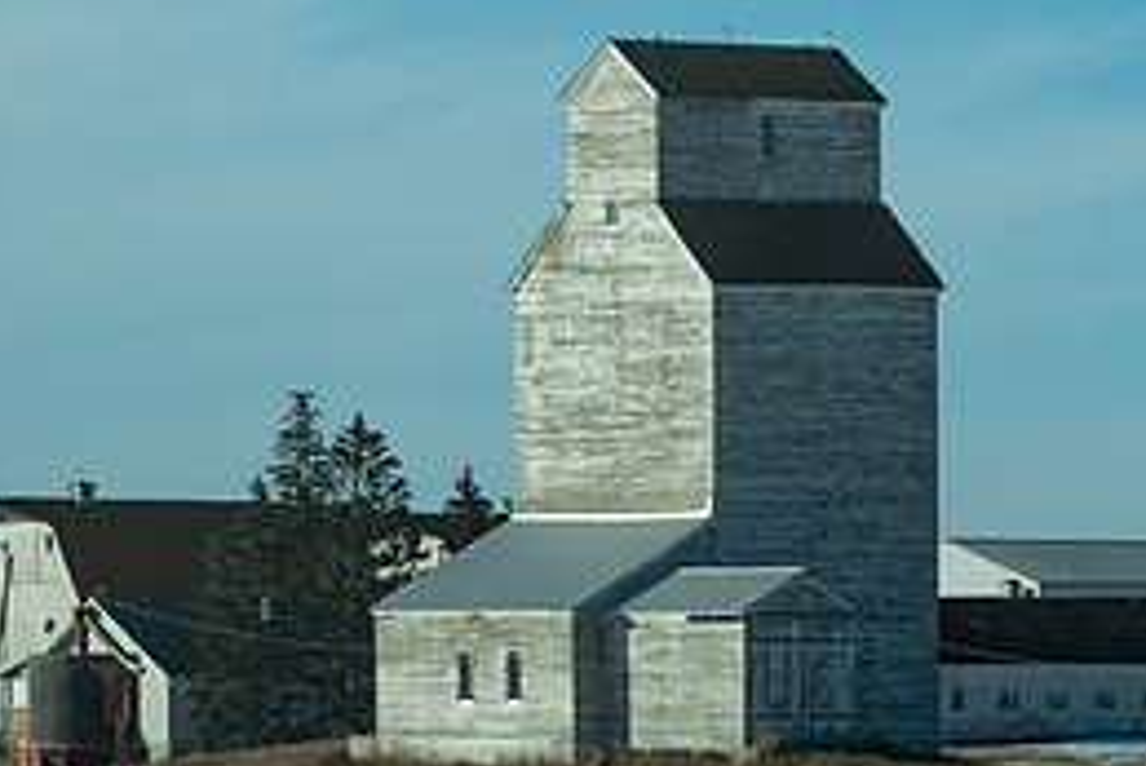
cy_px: 215
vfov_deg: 5.1
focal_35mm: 269
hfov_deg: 7.6
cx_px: 907
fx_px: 8568
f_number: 7.1
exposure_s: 1/500
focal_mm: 120
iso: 100
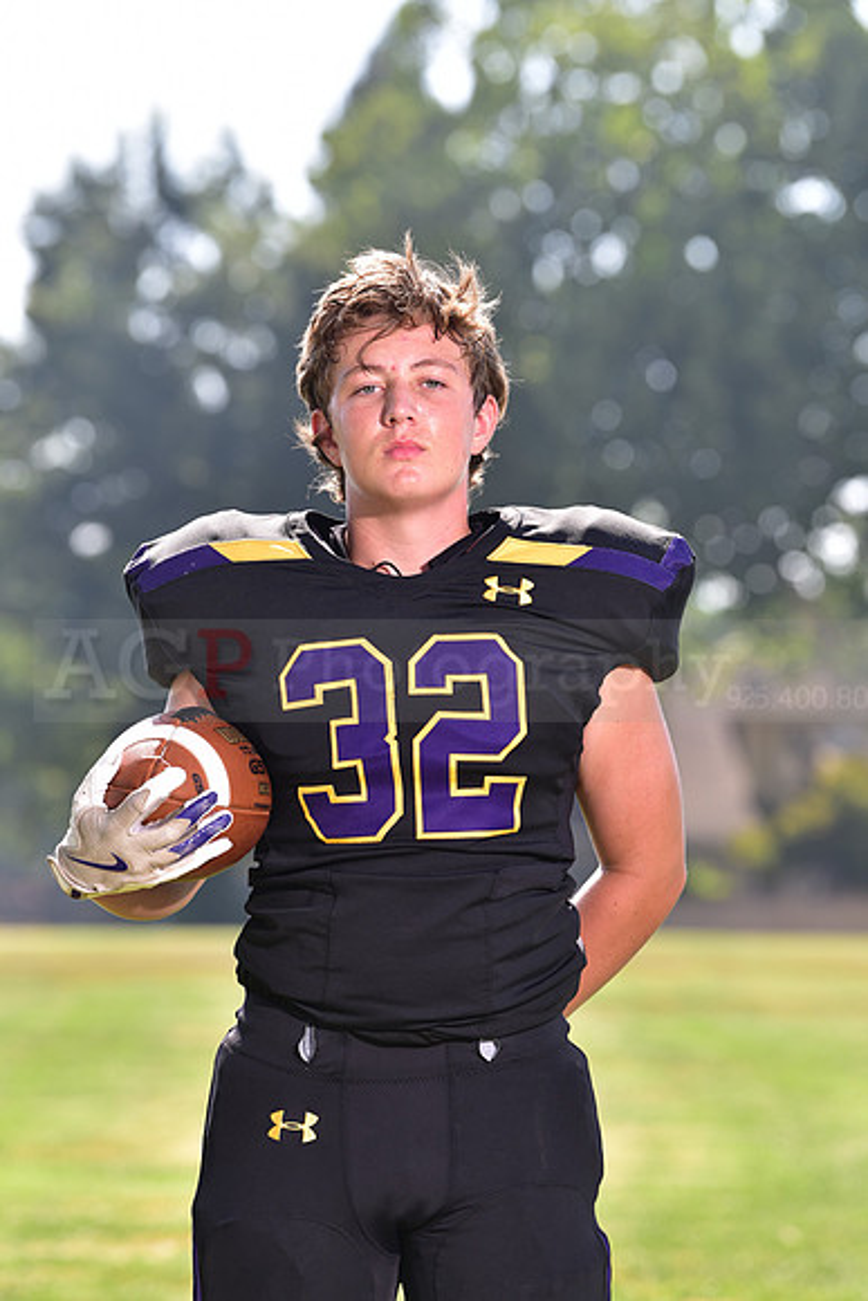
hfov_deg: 8.1
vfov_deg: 12.1
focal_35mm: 170
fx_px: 6144
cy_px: 650
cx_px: 434
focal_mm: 170
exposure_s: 1/250
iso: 100
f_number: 5
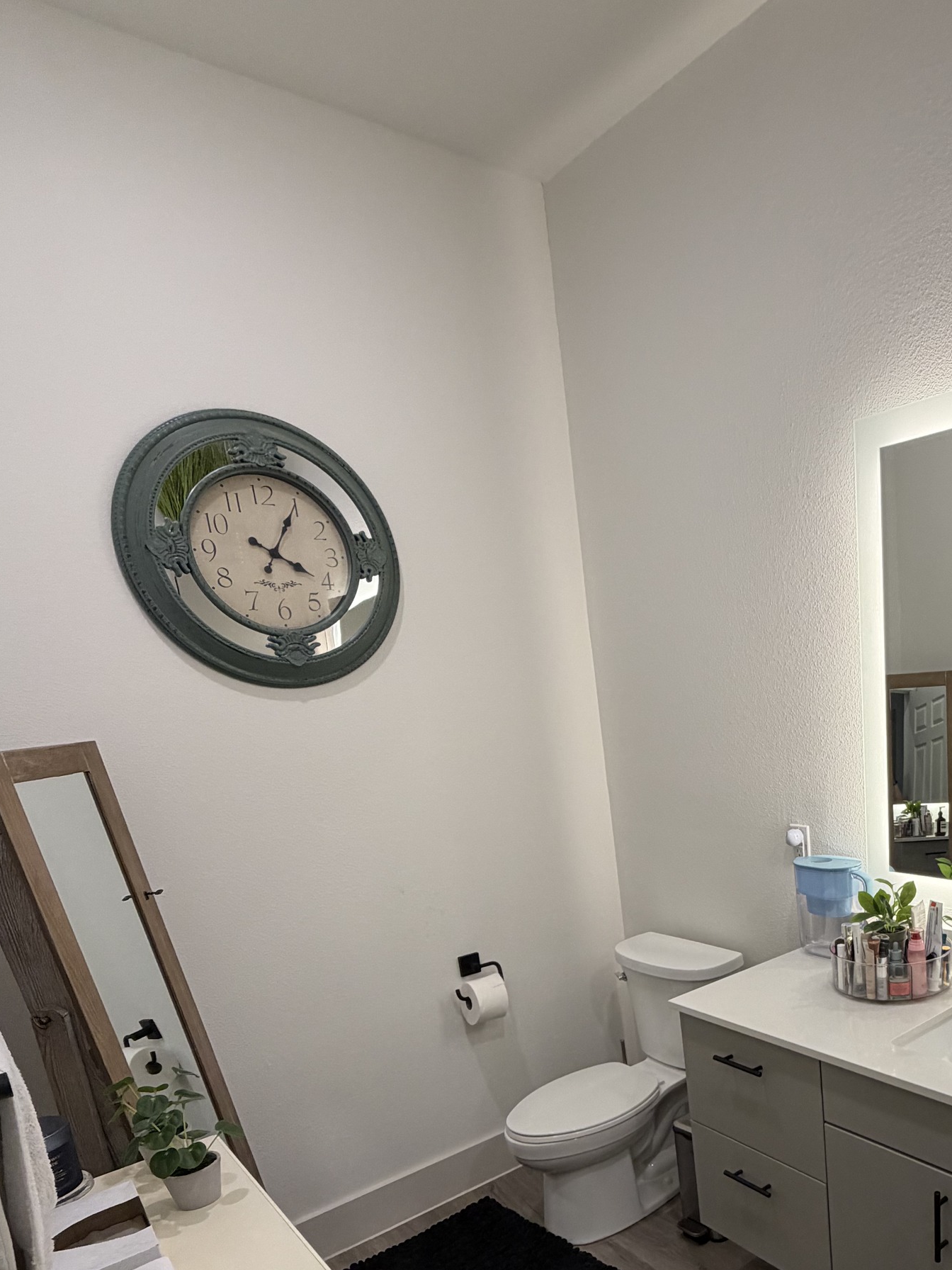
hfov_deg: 53.1
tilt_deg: -15.3
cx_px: 761
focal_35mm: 24
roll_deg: +4.0
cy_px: 918
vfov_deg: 68.0
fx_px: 880
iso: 160
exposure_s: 1/120
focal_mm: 2.22
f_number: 2.2
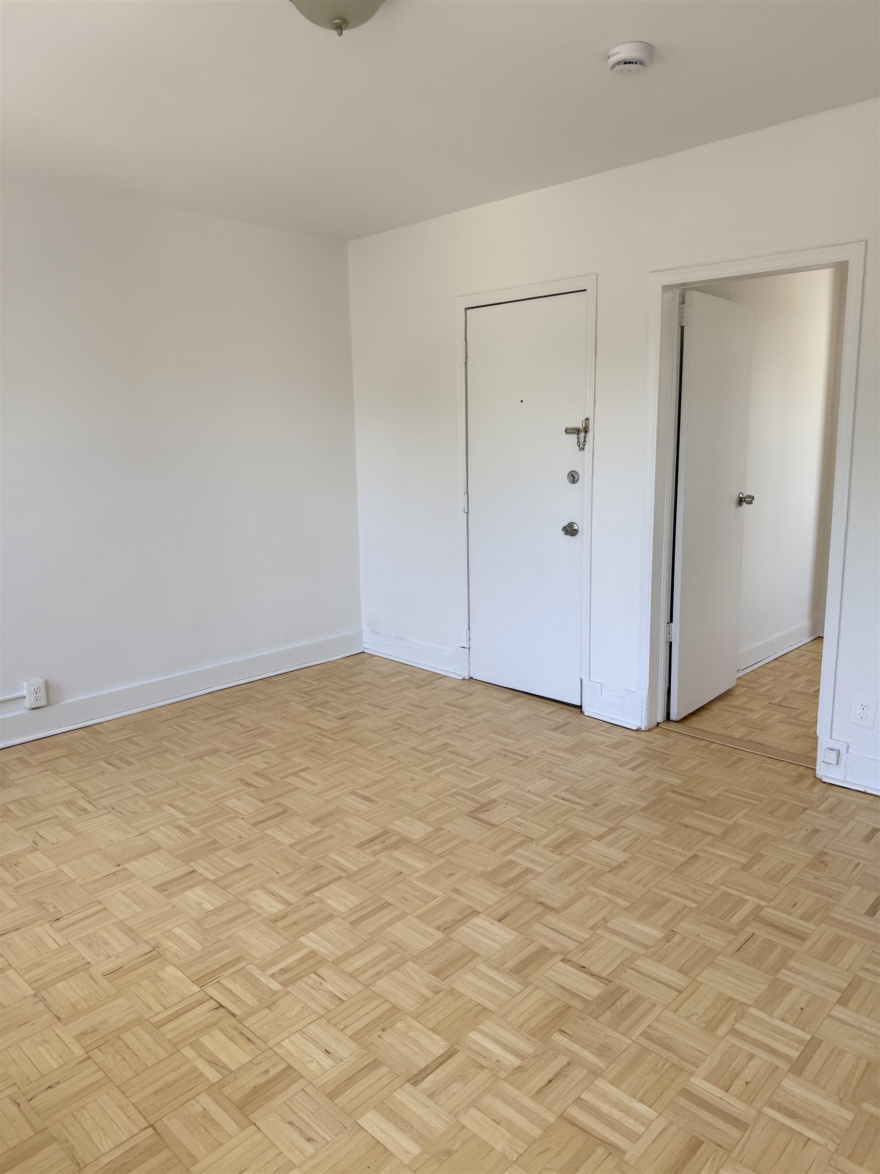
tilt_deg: -11.4
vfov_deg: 71.6
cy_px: 587
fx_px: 813
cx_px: 440
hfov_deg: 56.8
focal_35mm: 24
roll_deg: +0.3
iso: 50
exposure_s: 1/126
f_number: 1.78
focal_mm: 6.76
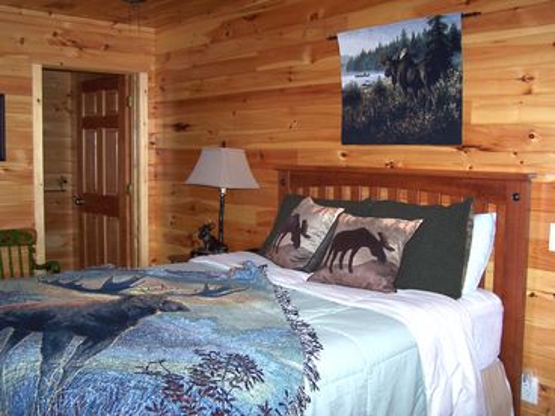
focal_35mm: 38
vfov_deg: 37.7
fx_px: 609
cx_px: 278
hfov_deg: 49.0
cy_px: 208
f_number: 2.8
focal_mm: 6.3
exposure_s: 1/60
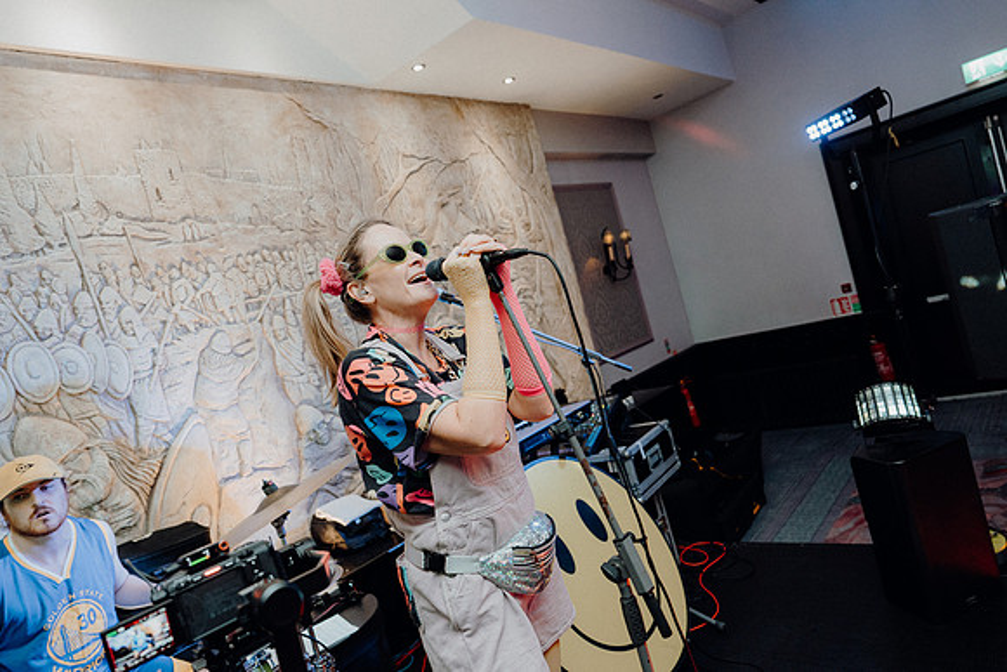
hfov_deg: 73.7
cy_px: 336
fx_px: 671
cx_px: 504
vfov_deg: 53.2
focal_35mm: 24
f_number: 3.5
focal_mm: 24
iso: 2500
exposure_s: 1/160
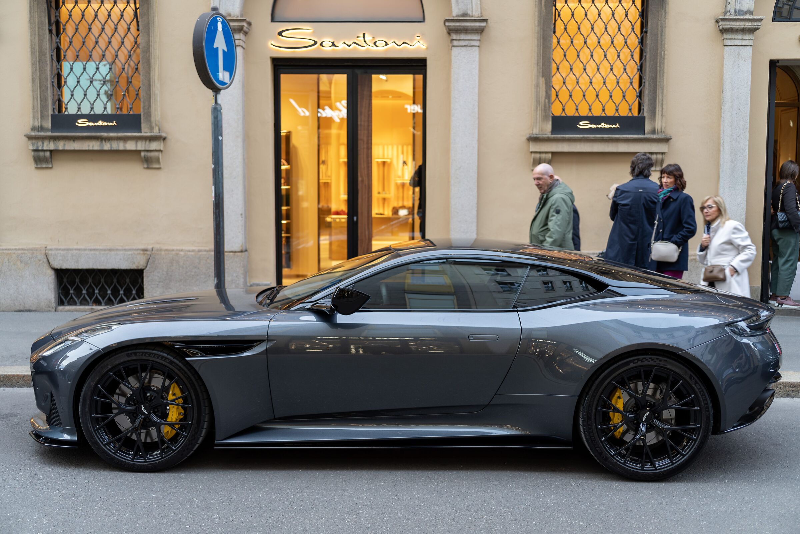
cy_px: 267
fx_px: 889
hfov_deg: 48.5
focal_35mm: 40
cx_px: 400
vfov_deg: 33.4
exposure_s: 1/50
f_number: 2.5
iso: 100
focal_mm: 40
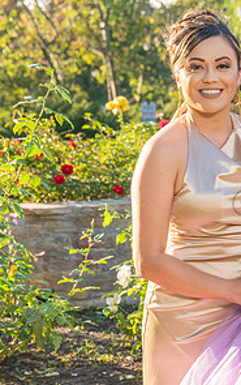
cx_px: 338
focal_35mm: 127
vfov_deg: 16.4
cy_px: 221
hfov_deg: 10.1
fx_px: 1331
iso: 200
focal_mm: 57
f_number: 5.6
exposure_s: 1/200
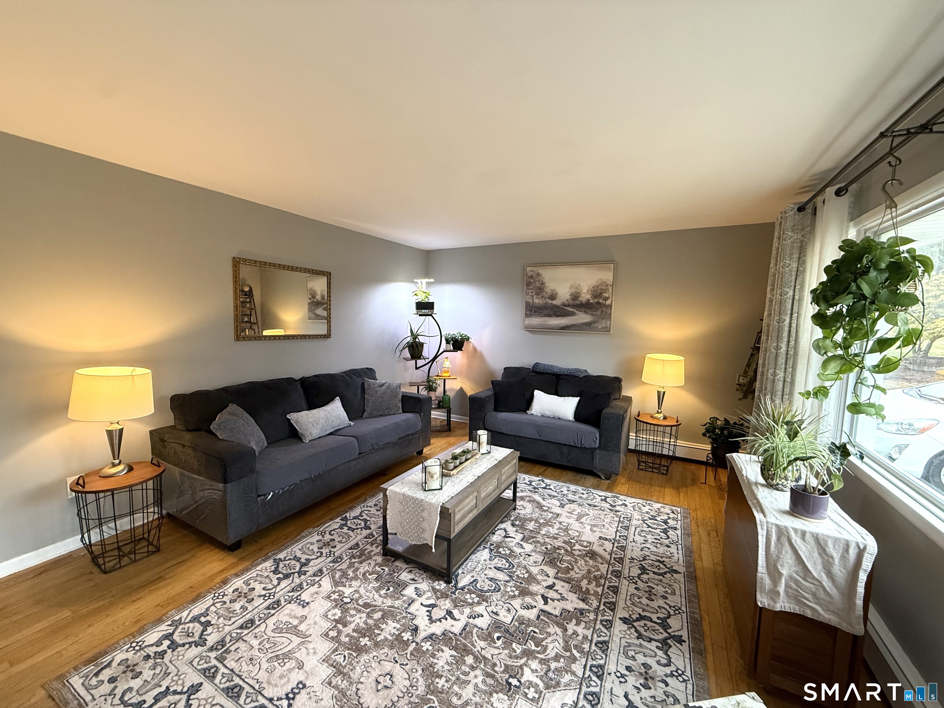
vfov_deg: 85.7
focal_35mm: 14
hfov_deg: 102.1
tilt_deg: -4.5
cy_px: 354
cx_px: 472
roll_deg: -1.1
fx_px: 382
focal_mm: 2.22
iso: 320
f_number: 2.2
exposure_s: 1/60
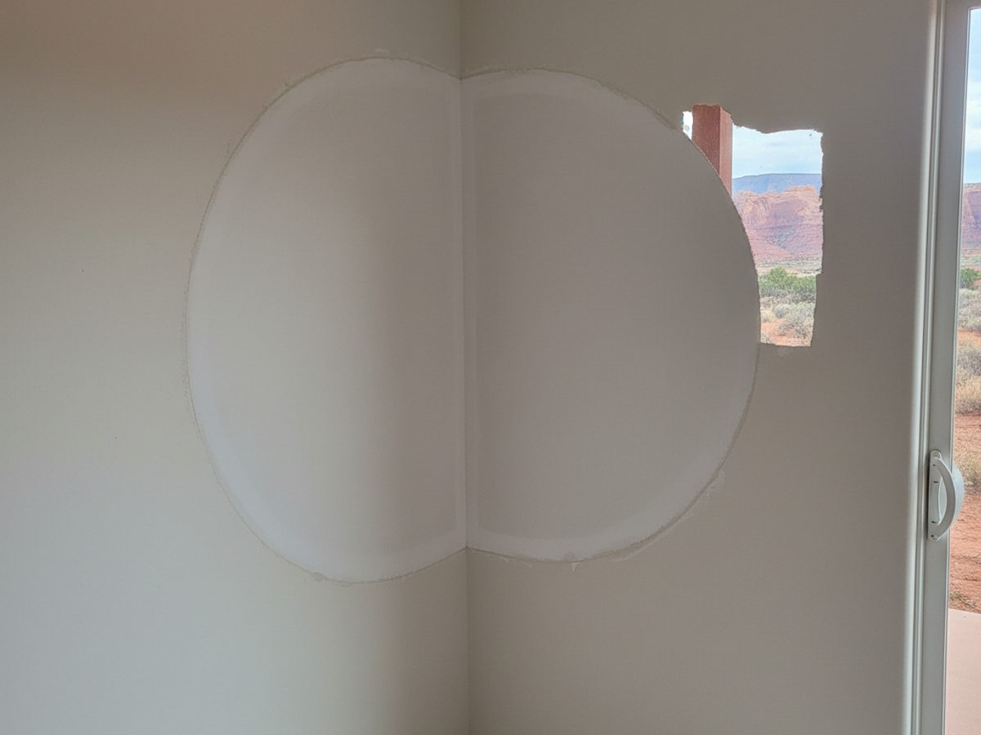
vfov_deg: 53.1
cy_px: 368
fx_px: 737
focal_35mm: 26
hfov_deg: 67.3
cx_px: 490
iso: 1425
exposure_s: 1/823
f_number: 1.6
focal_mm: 5.7
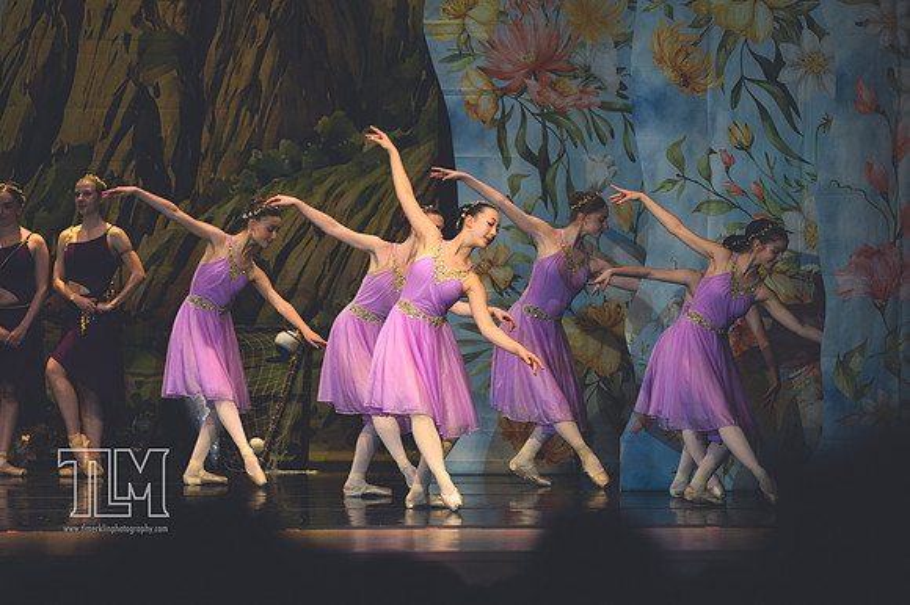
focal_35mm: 232
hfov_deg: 8.9
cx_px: 455
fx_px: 5861
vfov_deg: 5.9
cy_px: 302
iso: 900
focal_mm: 155
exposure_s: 1/500
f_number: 2.8
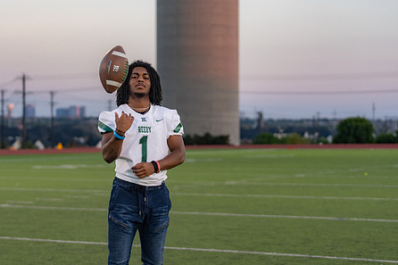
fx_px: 1039
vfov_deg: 14.5
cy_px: 115
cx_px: 144
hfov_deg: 21.6
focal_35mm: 94
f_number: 2.8
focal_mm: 70
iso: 1250
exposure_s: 1/1000
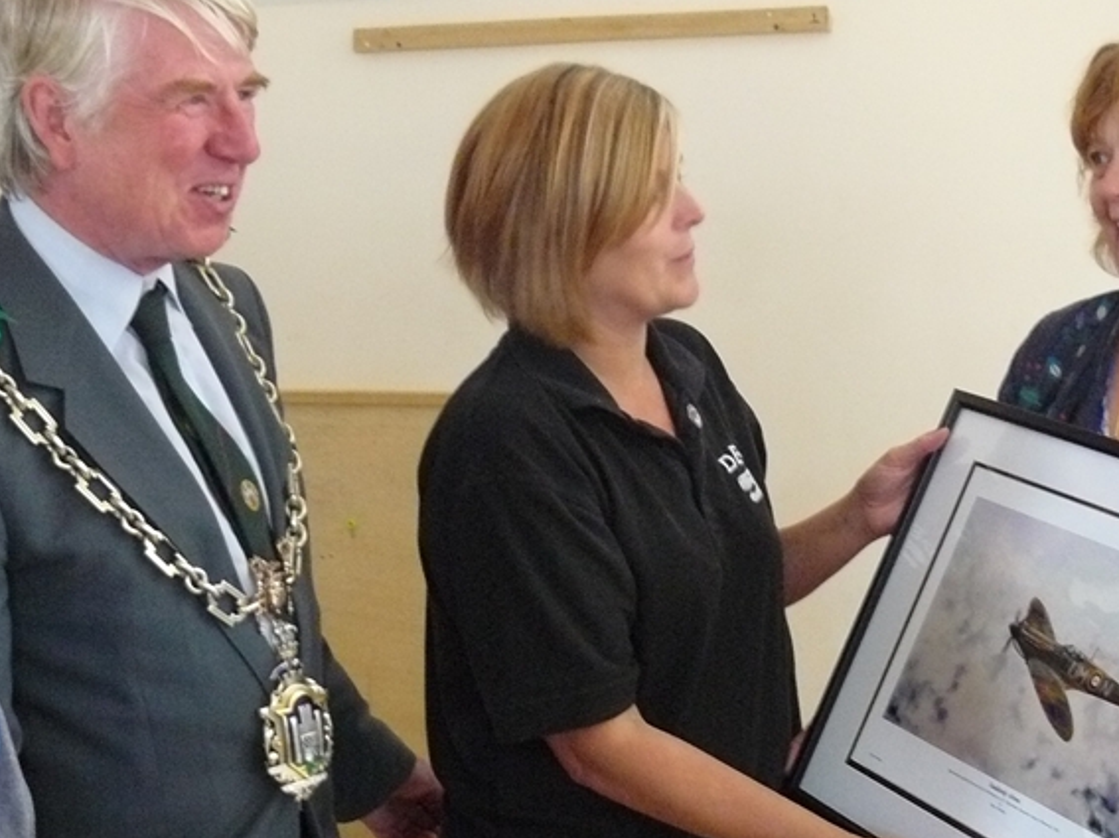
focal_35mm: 61
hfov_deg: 31.5
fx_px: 1971
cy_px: 546
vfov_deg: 23.9
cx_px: 730
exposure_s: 1/15
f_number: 2.8
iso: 400
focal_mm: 6
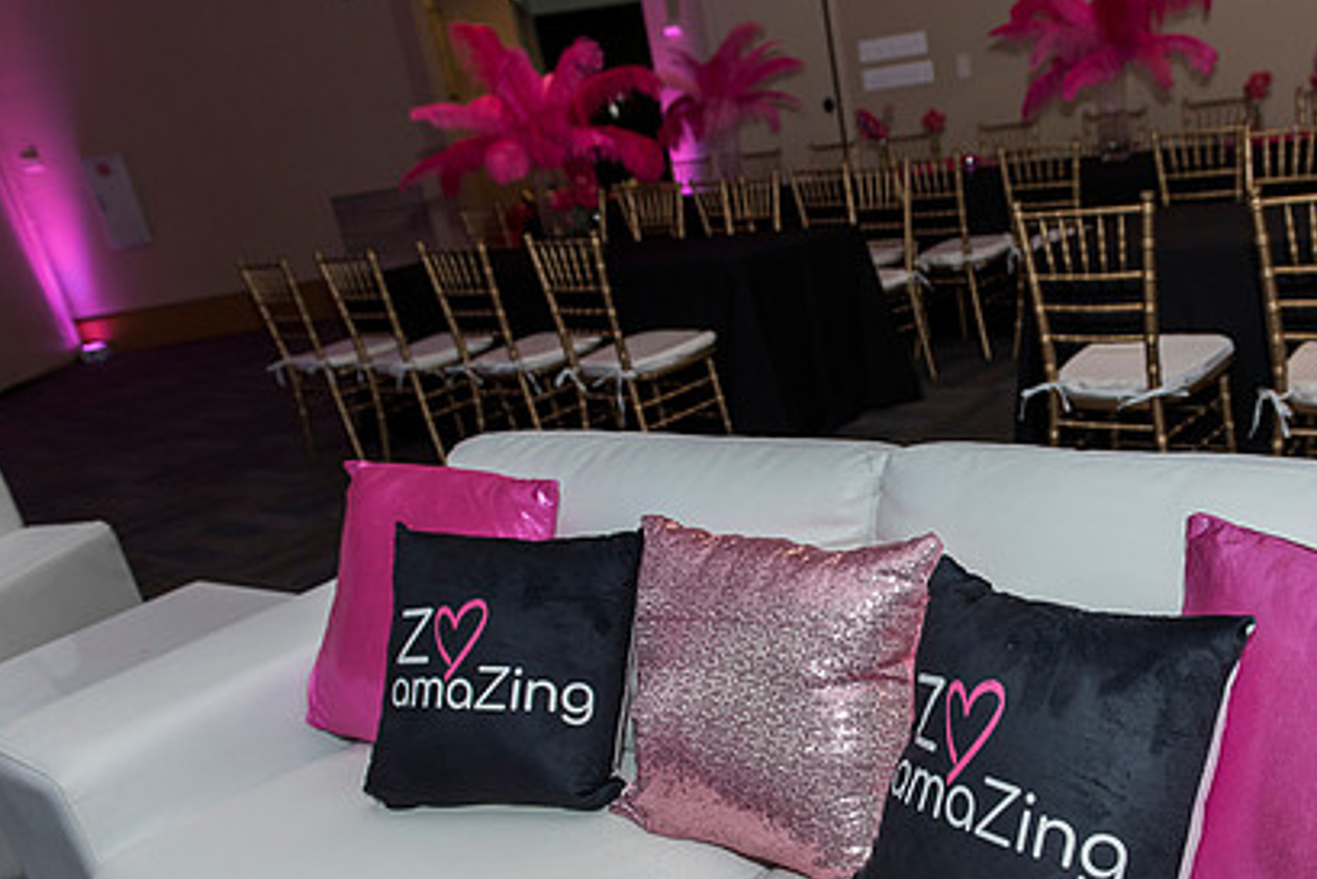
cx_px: 886
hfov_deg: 54.6
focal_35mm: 34
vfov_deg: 38.3
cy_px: 607
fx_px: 1244
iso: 800
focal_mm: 24
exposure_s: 1/200
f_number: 4
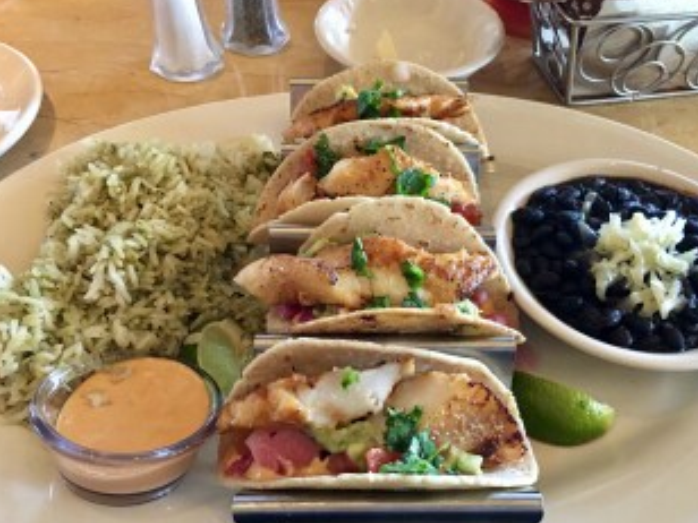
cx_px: 383
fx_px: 665
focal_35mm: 33
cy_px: 282
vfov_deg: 42.9
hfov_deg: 55.3
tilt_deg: -49.1
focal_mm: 4.15
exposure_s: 1/4
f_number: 2.2
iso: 80
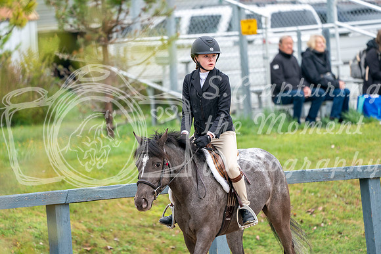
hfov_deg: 5.2
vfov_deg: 3.4
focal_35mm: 400
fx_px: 4234
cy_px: 127
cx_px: 190
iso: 640
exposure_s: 1/500
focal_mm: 400
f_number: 5.6
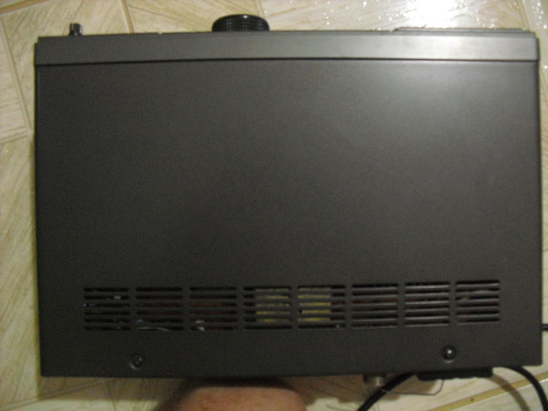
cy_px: 206
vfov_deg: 39.7
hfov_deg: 51.4
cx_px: 274
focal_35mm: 36
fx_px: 570
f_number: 3.1
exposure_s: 1/8
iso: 800
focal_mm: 6.3
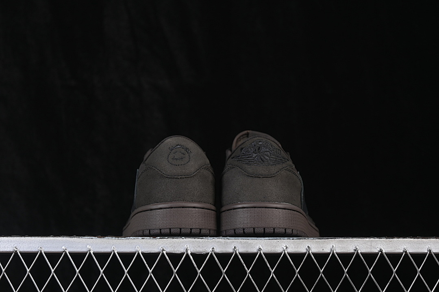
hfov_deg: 27.0
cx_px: 220
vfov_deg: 18.2
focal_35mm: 75
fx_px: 915
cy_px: 146
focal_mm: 50
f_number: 6.3
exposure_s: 1/60
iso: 160
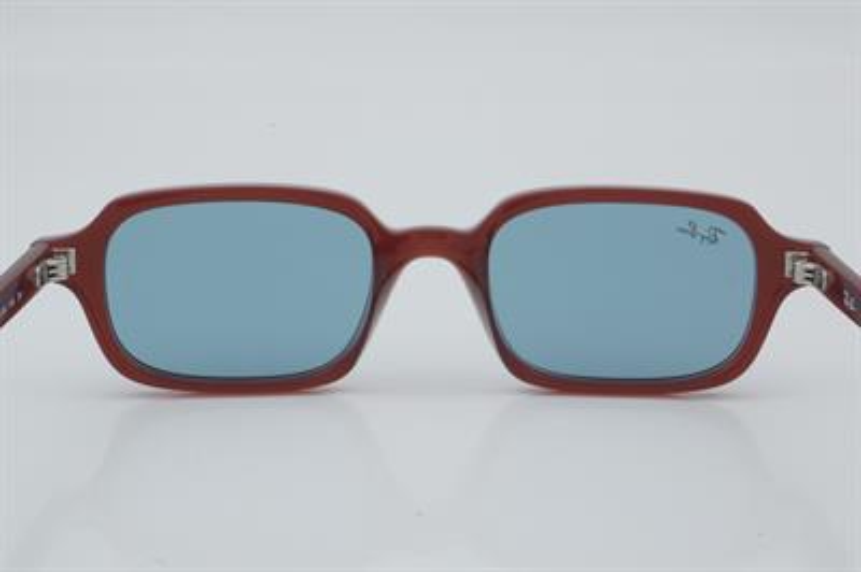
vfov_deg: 16.5
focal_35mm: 82
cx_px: 430
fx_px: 1971
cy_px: 286
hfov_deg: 24.6
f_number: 29
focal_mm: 55
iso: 100
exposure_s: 1/4
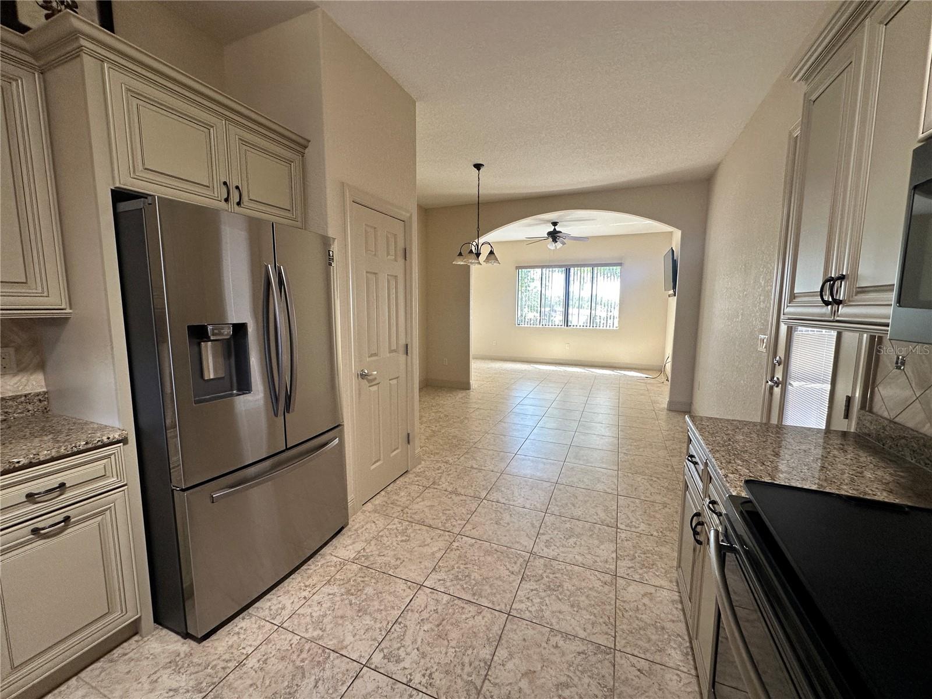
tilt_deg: -6.6
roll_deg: -0.9
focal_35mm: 14
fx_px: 377
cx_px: 466
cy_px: 350
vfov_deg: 85.7
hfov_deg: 102.1
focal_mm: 2.22
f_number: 2.2
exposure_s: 1/120
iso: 160
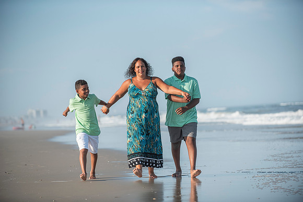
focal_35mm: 140
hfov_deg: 14.7
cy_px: 101
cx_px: 152
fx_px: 1179
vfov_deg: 9.8
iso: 250
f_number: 3.5
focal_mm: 140
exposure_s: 1/4000
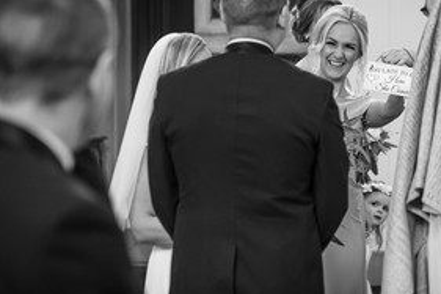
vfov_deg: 9.2
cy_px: 187
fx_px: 1824
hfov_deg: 13.7
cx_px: 348
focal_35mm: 149
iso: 1000
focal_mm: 80
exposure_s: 1/160
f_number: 2.8
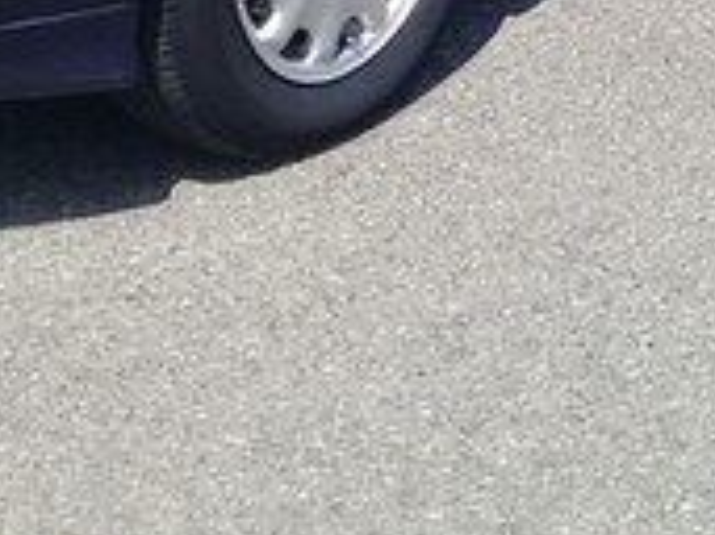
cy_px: -445
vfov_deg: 11.4
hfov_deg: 15.7
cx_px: 899
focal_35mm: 120
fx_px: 2477
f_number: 2.2
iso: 50
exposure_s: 1/1048
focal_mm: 3.3
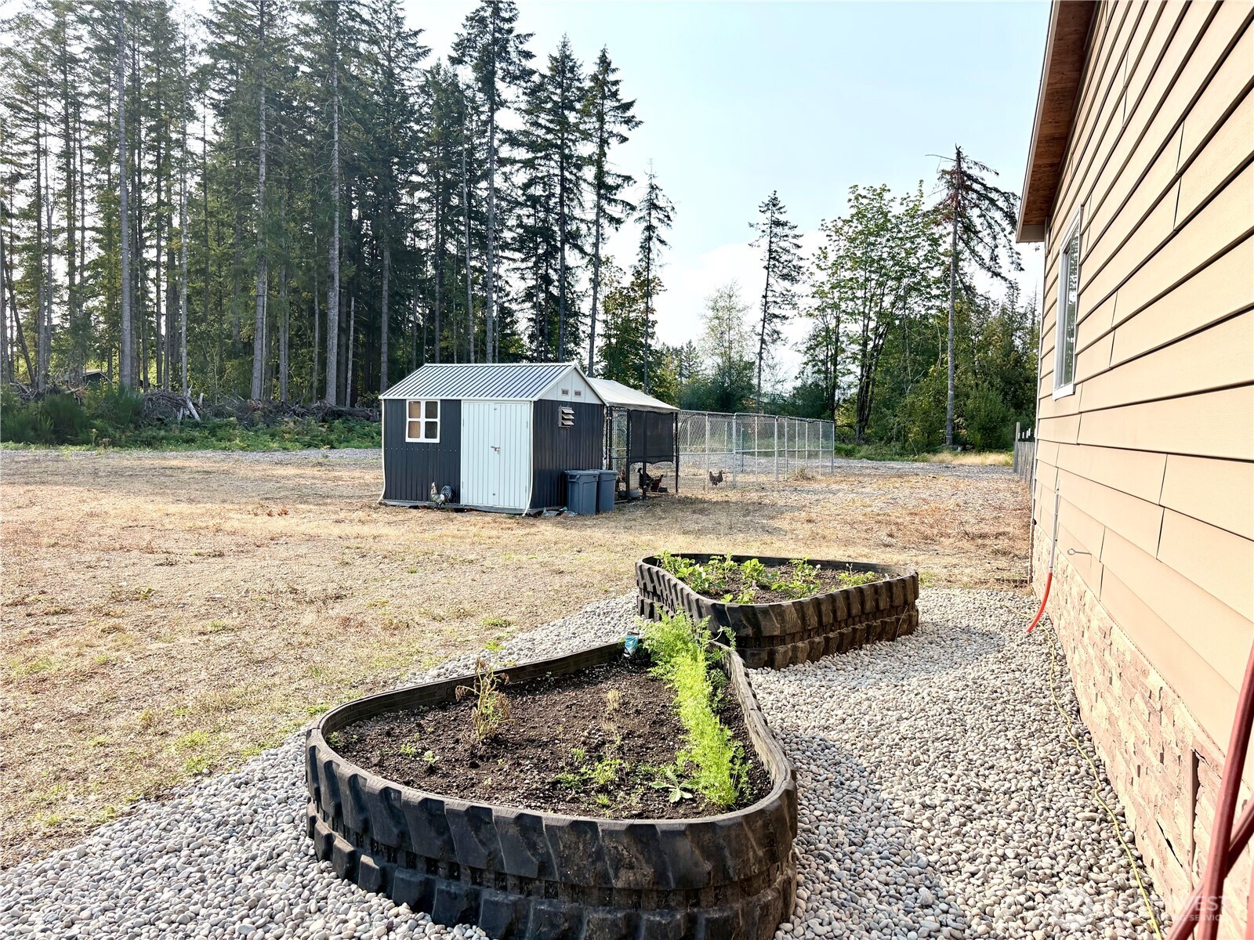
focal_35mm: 26
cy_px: 470
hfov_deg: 67.3
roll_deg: -0.4
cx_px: 627
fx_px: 942
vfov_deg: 53.1
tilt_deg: -1.9
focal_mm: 5.96
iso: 50
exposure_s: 1/2451
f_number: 1.6
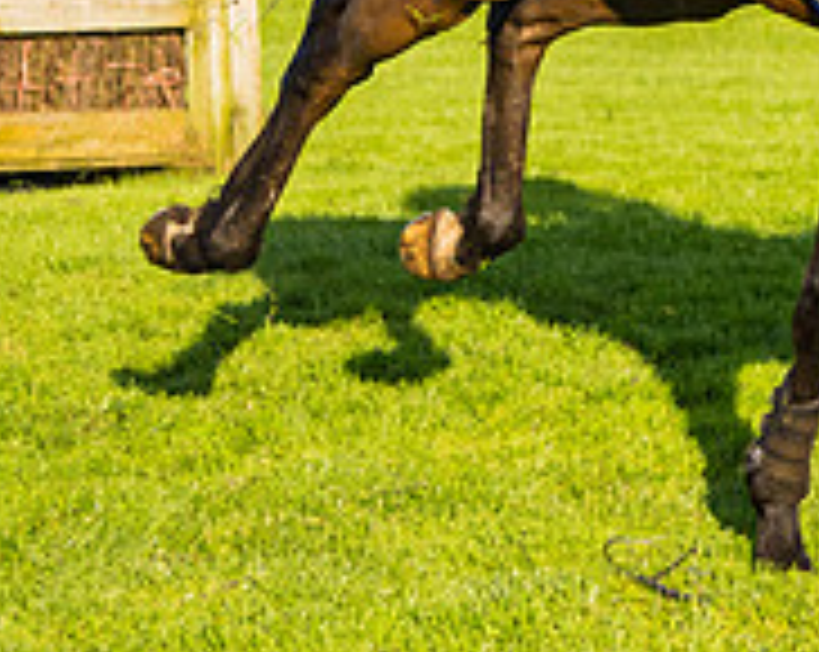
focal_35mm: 314
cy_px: -32
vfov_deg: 4.9
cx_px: 1573
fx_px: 7599
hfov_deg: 6.0
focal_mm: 70
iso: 400
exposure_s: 1/2500
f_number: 4
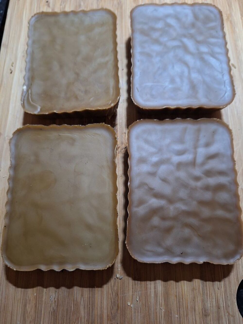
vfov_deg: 73.9
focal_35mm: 23
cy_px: 162
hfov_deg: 58.9
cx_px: 122
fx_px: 215
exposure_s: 1/20
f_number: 1.8
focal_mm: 5.54
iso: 320
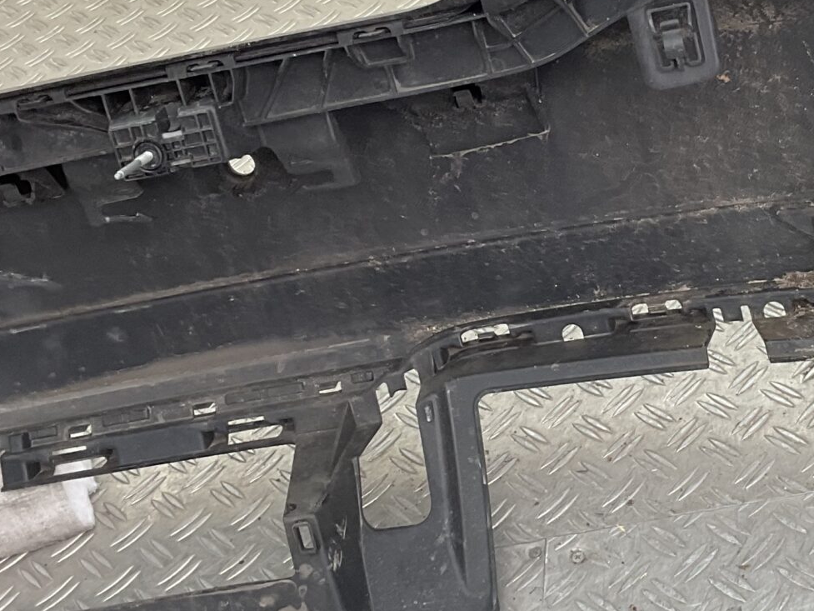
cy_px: 228
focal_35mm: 76
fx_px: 1787
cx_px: 647
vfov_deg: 19.4
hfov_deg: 25.2
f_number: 1.8
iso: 40
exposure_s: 1/120
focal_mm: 3
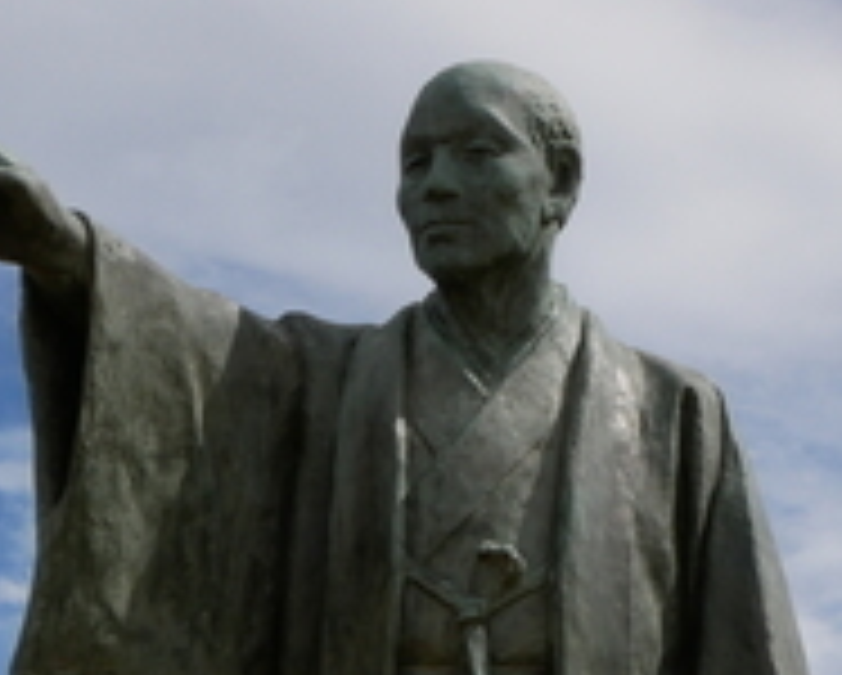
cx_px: 407
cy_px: 1166
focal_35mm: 144
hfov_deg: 13.4
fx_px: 3592
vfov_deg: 10.2
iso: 200
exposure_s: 1/640
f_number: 11
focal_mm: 23
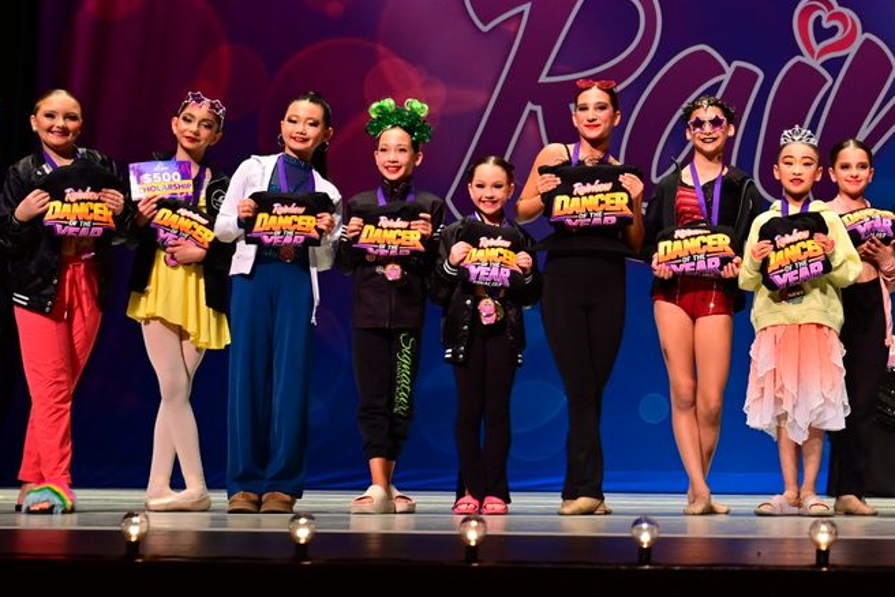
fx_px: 1990
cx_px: 688
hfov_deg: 25.0
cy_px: 147
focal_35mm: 80
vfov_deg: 17.0
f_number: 4
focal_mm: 35
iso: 1000
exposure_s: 1/320
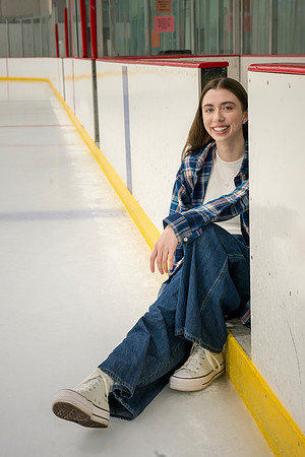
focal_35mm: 60
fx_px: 762
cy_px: 228
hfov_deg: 22.6
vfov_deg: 33.4
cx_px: 152
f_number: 8
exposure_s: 1/250
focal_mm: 60
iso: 3200
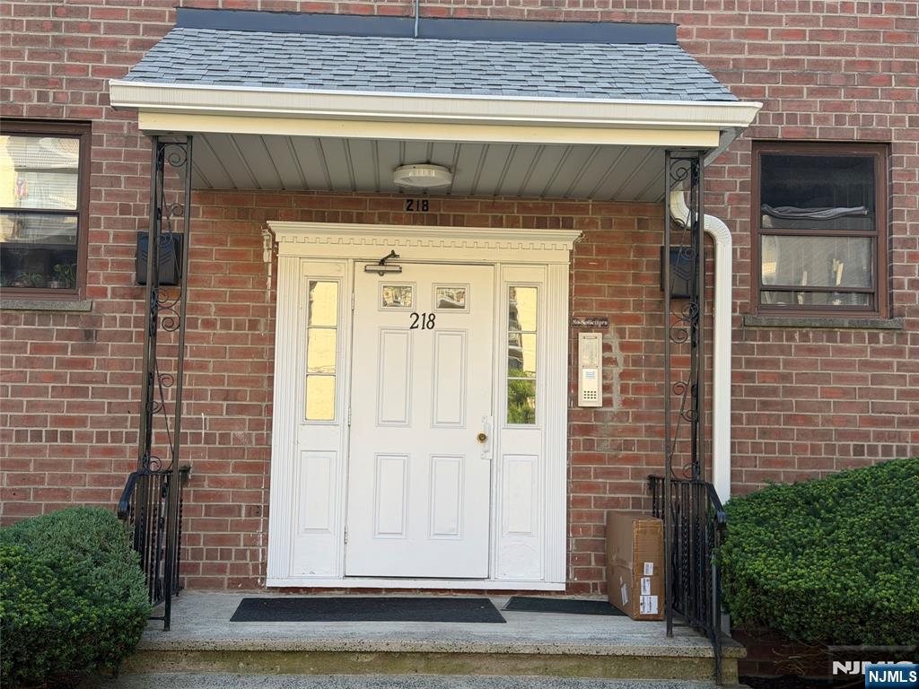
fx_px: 1274
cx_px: 460
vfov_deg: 30.3
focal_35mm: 48
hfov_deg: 39.7
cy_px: 344
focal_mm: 6.76
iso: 64
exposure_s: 1/652
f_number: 1.78
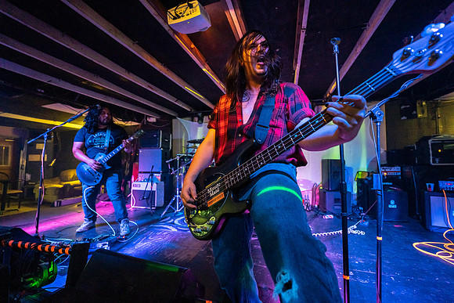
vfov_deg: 81.2
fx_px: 177
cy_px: 152
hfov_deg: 104.2
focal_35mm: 14
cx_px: 227
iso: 2500
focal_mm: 14
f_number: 2.8
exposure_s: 1/250
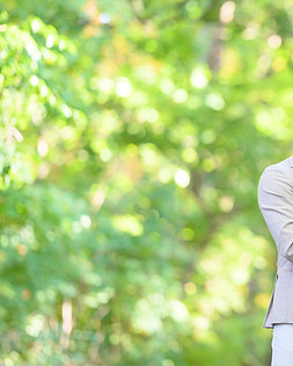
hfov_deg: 4.5
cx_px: 308
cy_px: 153
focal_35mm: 344
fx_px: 3727
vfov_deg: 5.6
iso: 1600
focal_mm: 200
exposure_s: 1/200
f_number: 3.2
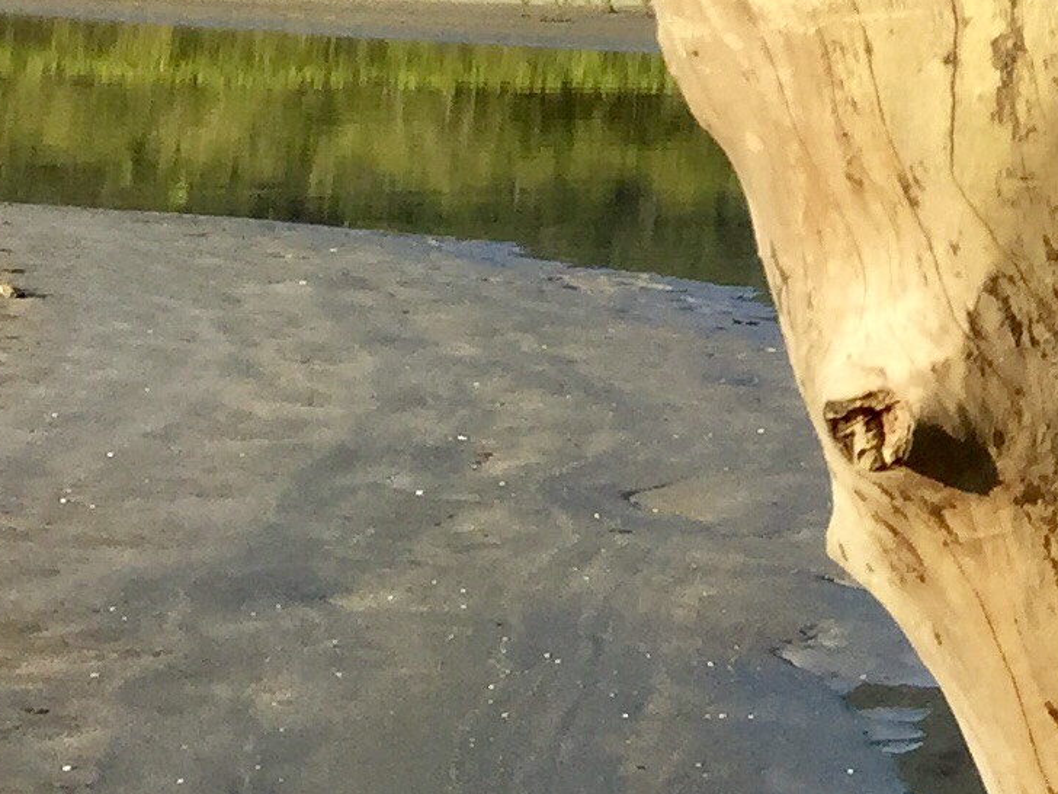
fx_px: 3973
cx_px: 2305
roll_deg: -3.9
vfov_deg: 10.8
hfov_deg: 12.7
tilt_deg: +9.0
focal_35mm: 130
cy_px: -529
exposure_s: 1/898
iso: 32
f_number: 2.2
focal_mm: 4.15
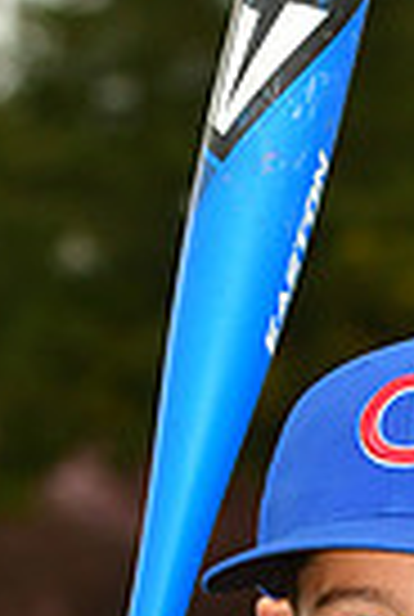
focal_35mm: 545
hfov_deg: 2.5
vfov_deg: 3.8
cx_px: 412
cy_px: 940
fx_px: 9353
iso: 400
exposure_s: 1/800
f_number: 5
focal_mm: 86
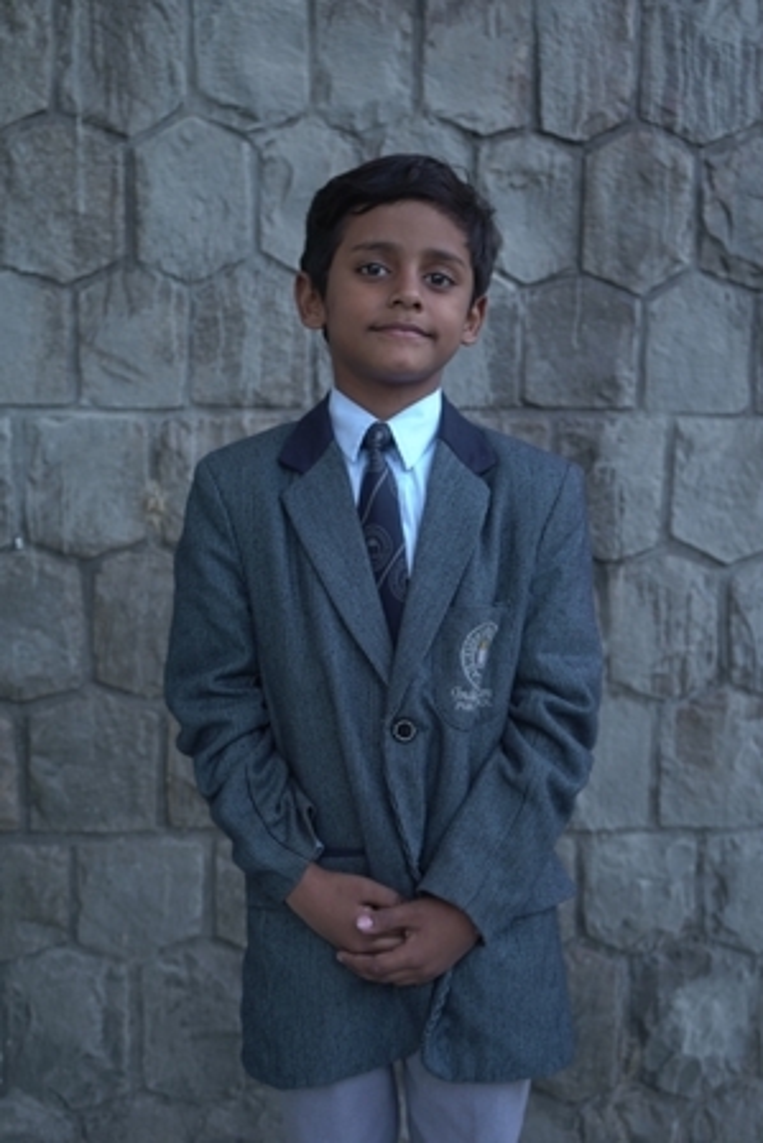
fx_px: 1366
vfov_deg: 45.4
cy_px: 572
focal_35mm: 43
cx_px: 382
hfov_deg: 31.2
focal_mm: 43
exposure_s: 1/100
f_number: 4.5
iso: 250
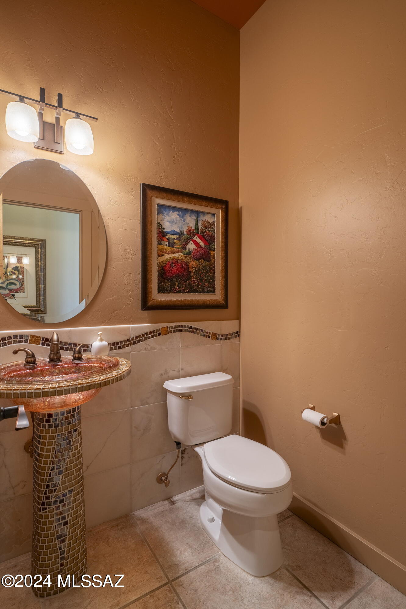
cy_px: 304
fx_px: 288
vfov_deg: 93.3
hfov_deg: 70.4
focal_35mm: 17
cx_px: 203
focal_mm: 17
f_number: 7.1
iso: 200
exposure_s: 1/40
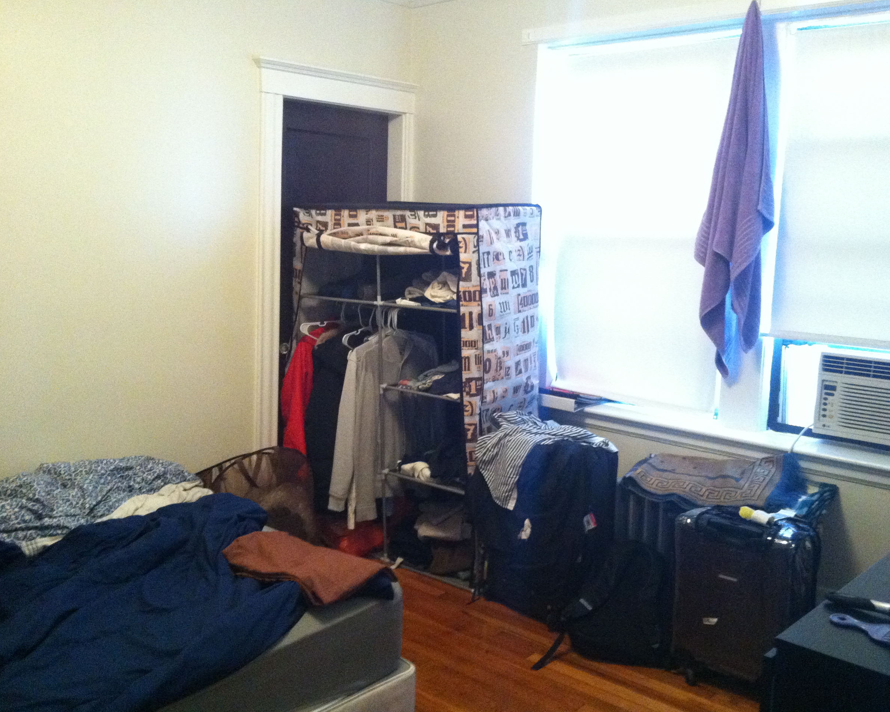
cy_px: 353
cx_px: 472
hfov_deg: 49.1
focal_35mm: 37
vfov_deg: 40.1
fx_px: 975
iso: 640
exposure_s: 1/15
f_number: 2.8
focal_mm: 3.85
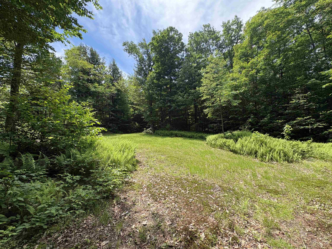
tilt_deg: +8.2
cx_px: 166
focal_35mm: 14
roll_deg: +1.2
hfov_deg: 102.1
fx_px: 134
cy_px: 124
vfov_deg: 85.7
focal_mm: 2.22
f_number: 2.2
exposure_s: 1/501
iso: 40
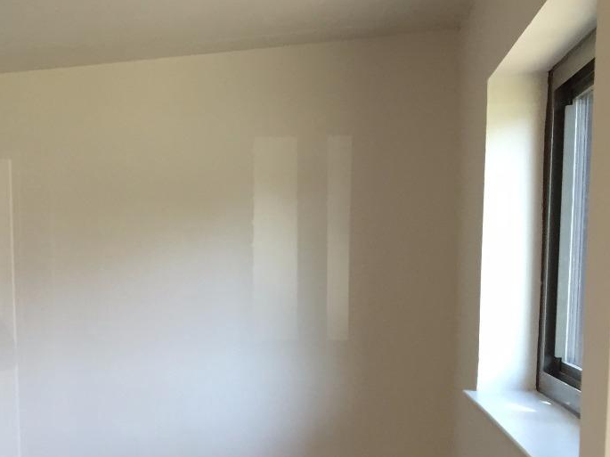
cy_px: 423
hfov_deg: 29.2
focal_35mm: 61
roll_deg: +1.1
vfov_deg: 23.3
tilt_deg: -8.0
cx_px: -30
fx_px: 1074
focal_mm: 4.15
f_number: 2.2
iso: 40
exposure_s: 1/30
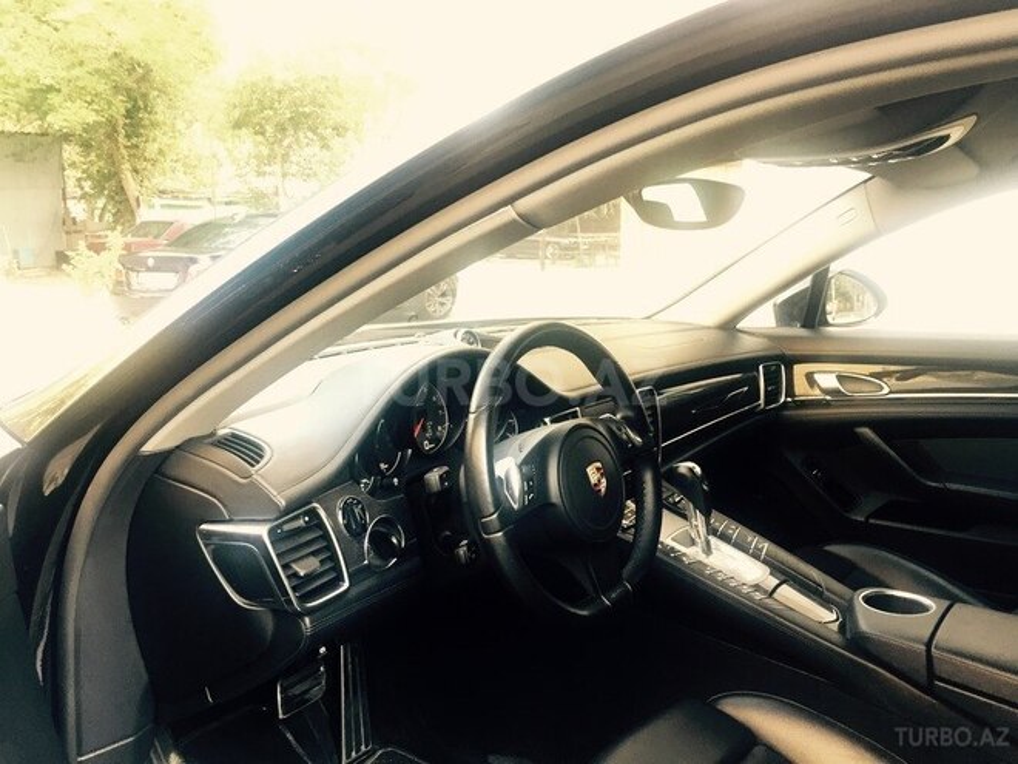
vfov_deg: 48.2
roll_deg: +0.1
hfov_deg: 61.7
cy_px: 382
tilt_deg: -12.9
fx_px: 853
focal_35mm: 29
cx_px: 509
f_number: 2.2
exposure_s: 1/33
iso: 100
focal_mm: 4.15
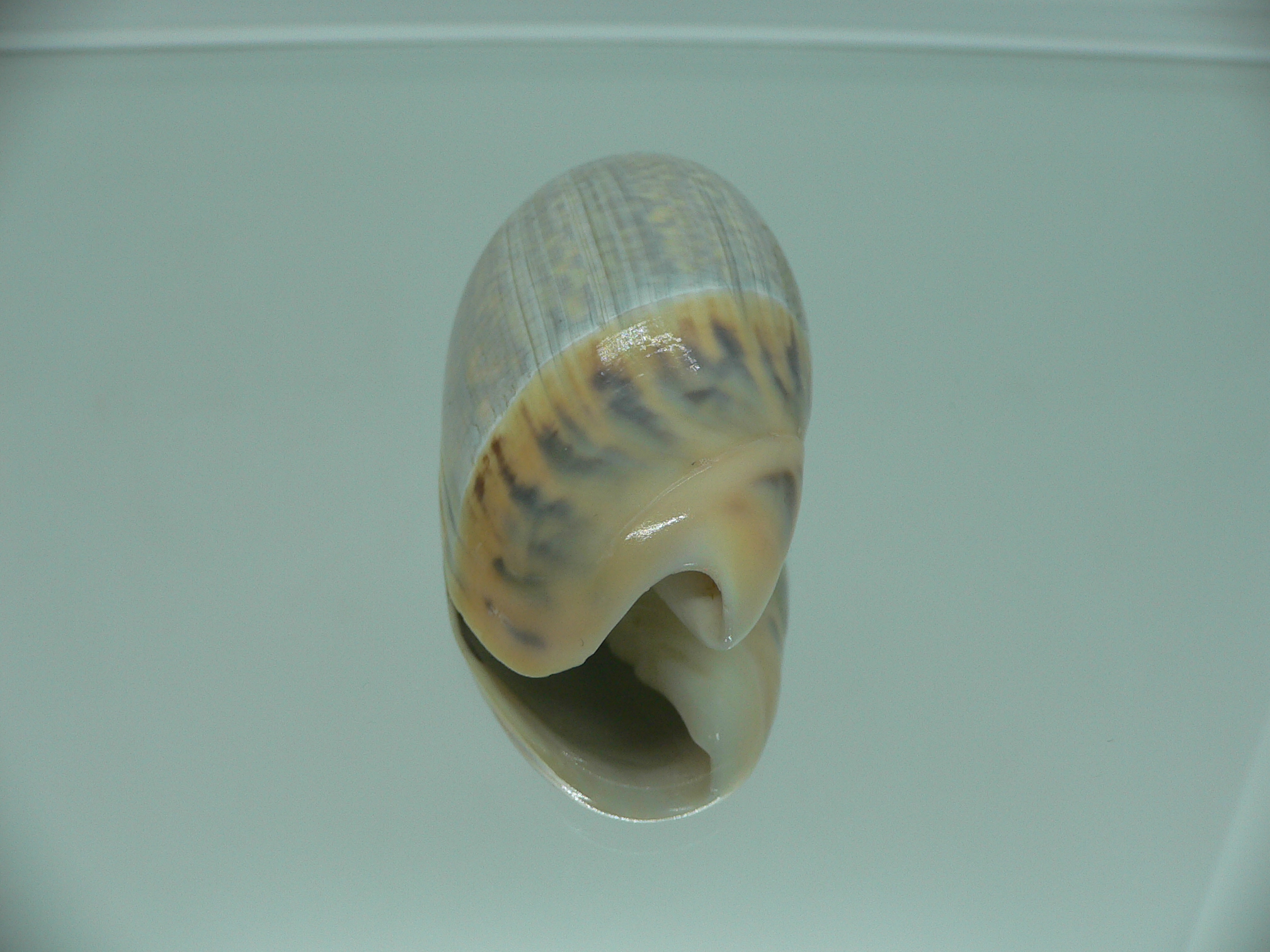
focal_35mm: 35
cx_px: 635
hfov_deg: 52.6
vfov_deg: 40.7
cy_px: 476
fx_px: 1284
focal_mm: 4.6
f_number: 2.8
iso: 80
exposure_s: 1/60
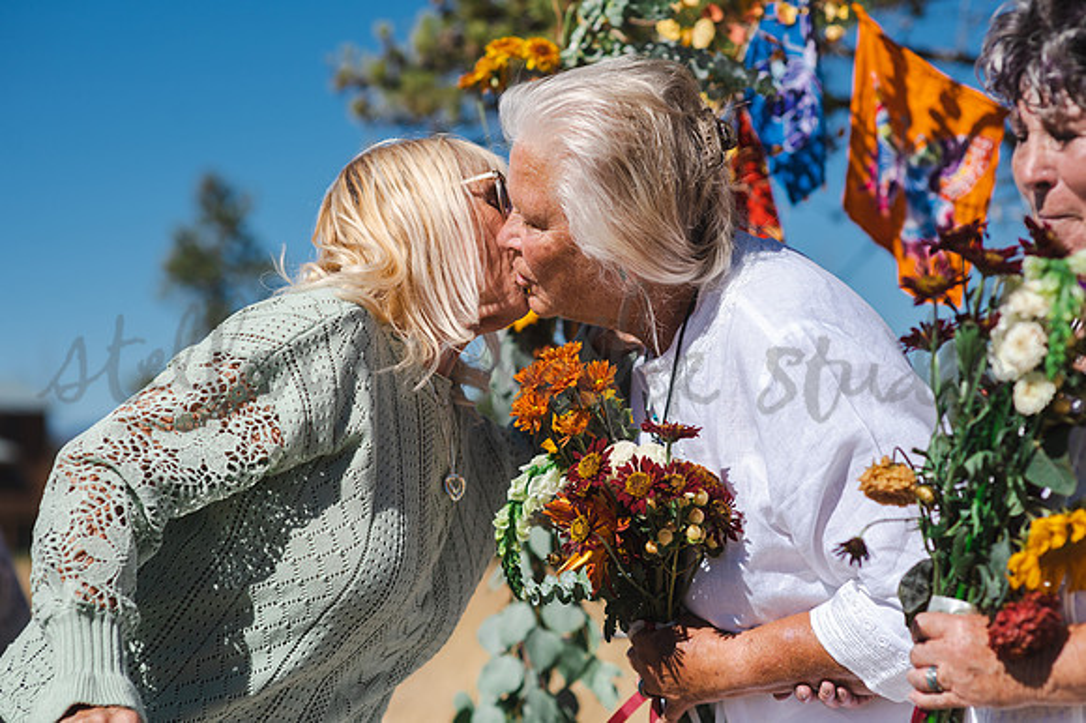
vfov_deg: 16.1
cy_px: 362
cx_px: 543
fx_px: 2563
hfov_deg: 23.9
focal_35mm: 85
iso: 125
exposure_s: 1/3200
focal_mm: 85
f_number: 3.2
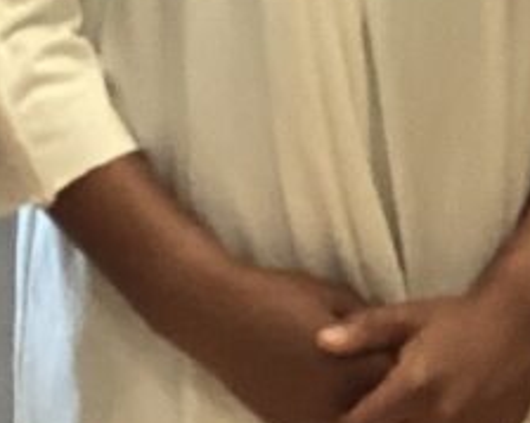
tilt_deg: -5.4
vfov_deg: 6.9
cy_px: -377
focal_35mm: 219
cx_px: 655
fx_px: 3434
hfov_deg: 8.7
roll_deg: -0.6
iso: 160
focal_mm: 3.3
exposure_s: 1/60
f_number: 2.4
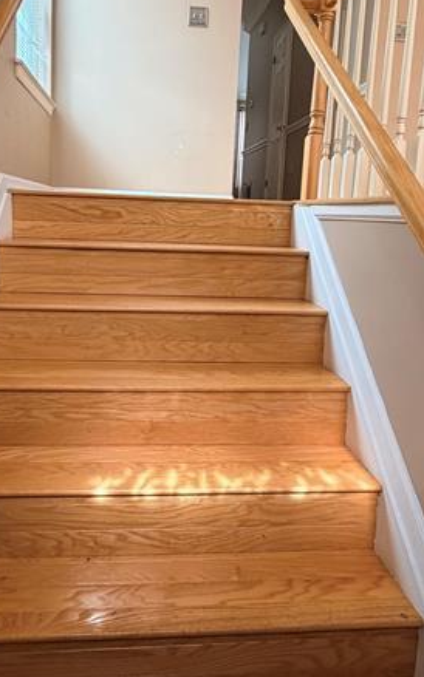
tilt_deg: -7.1
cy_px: 272
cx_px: 178
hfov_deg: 47.4
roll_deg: -2.3
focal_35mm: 26
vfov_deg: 69.7
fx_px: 480
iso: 320
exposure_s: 1/120
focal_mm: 2.22
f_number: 2.2
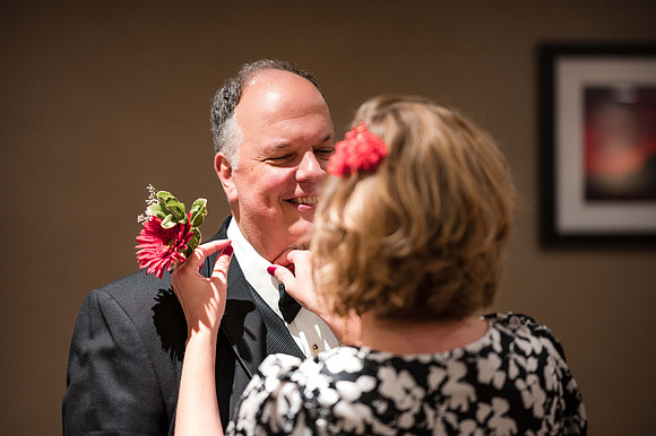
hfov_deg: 23.5
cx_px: 327
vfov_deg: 15.7
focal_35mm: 87
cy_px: 215
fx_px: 1580
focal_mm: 85
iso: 1250
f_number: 1.8
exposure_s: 1/160
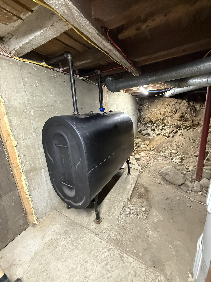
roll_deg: +4.0
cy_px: 141
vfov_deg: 102.1
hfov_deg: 85.7
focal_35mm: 14
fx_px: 114
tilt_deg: -13.6
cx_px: 106
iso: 800
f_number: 2.2
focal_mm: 2.22
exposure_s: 1/60
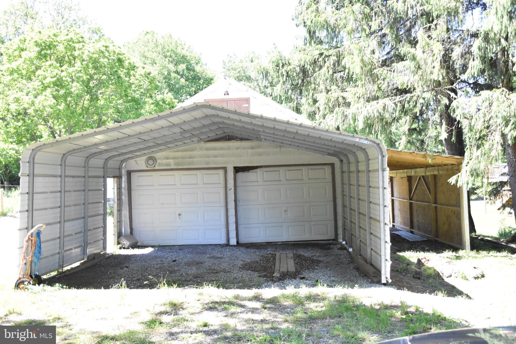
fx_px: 516
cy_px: 172
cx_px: 258
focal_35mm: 36
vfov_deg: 36.9
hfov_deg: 53.1
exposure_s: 1/2000
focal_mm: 24
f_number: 3.8
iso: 4000
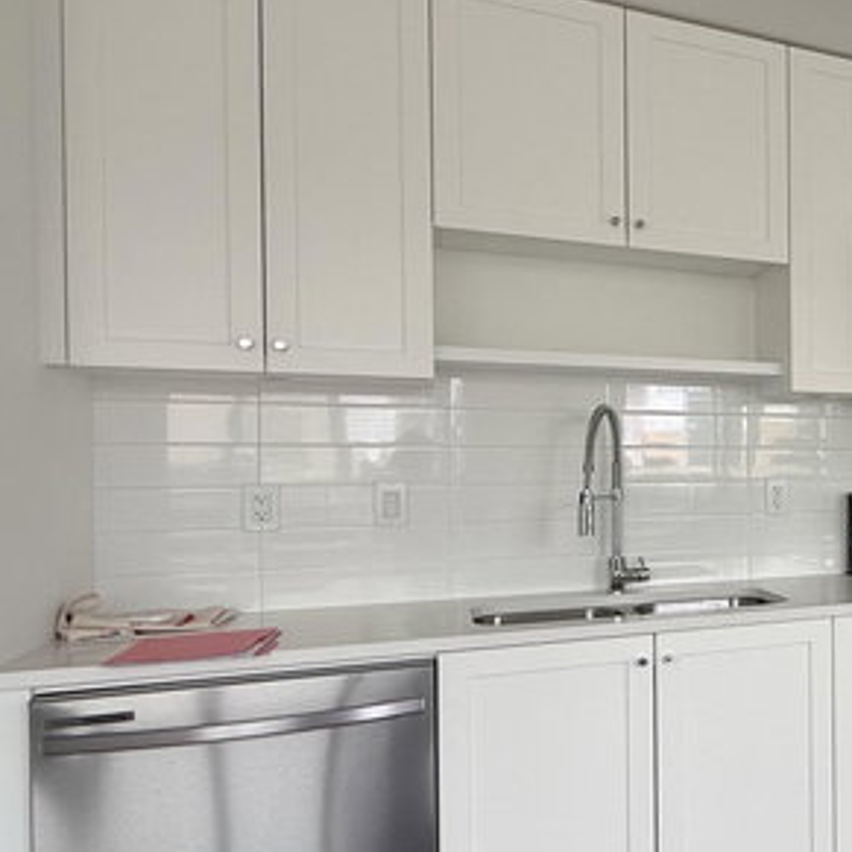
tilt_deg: +0.1
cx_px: 981
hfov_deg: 38.3
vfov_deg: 48.4
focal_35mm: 34
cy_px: 474
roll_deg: +0.4
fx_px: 947
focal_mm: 2.22
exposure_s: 1/136
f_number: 2.2
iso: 64
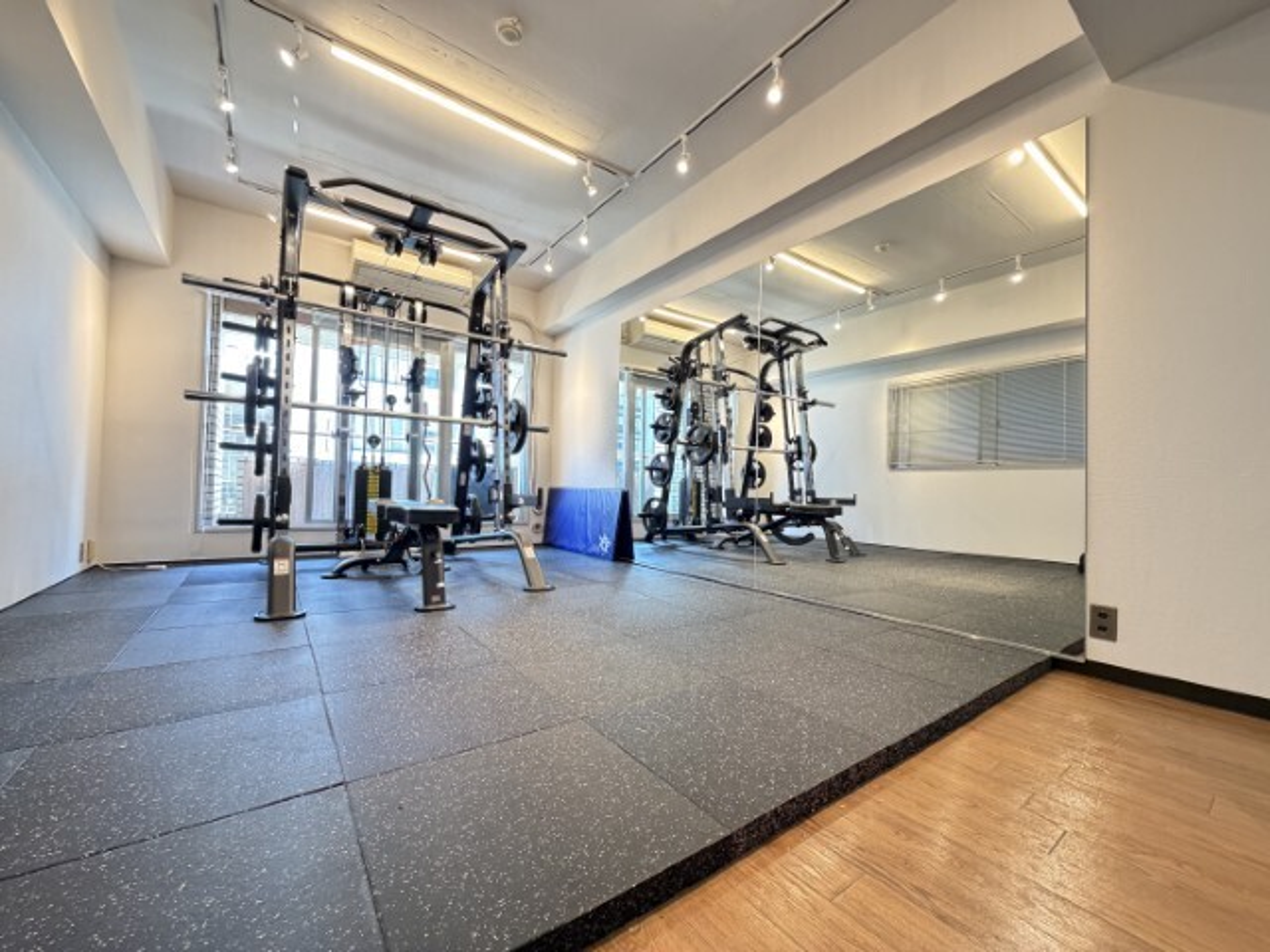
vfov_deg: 85.7
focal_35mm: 14
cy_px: 476
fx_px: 514
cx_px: 635
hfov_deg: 102.1
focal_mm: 2.22
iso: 500
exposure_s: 1/50
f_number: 2.2
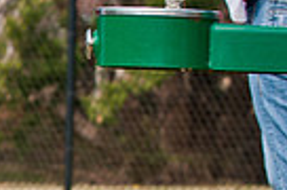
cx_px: -293
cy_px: 368
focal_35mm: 511
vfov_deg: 2.7
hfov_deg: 4.0
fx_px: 4064
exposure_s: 1/800
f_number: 5
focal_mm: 80
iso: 200
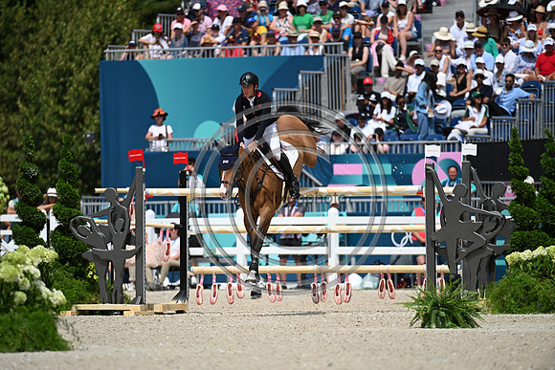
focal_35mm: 360
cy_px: 185
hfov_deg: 5.7
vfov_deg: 3.8
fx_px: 5551
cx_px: 278
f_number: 4.5
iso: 100
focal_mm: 360
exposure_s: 1/1250
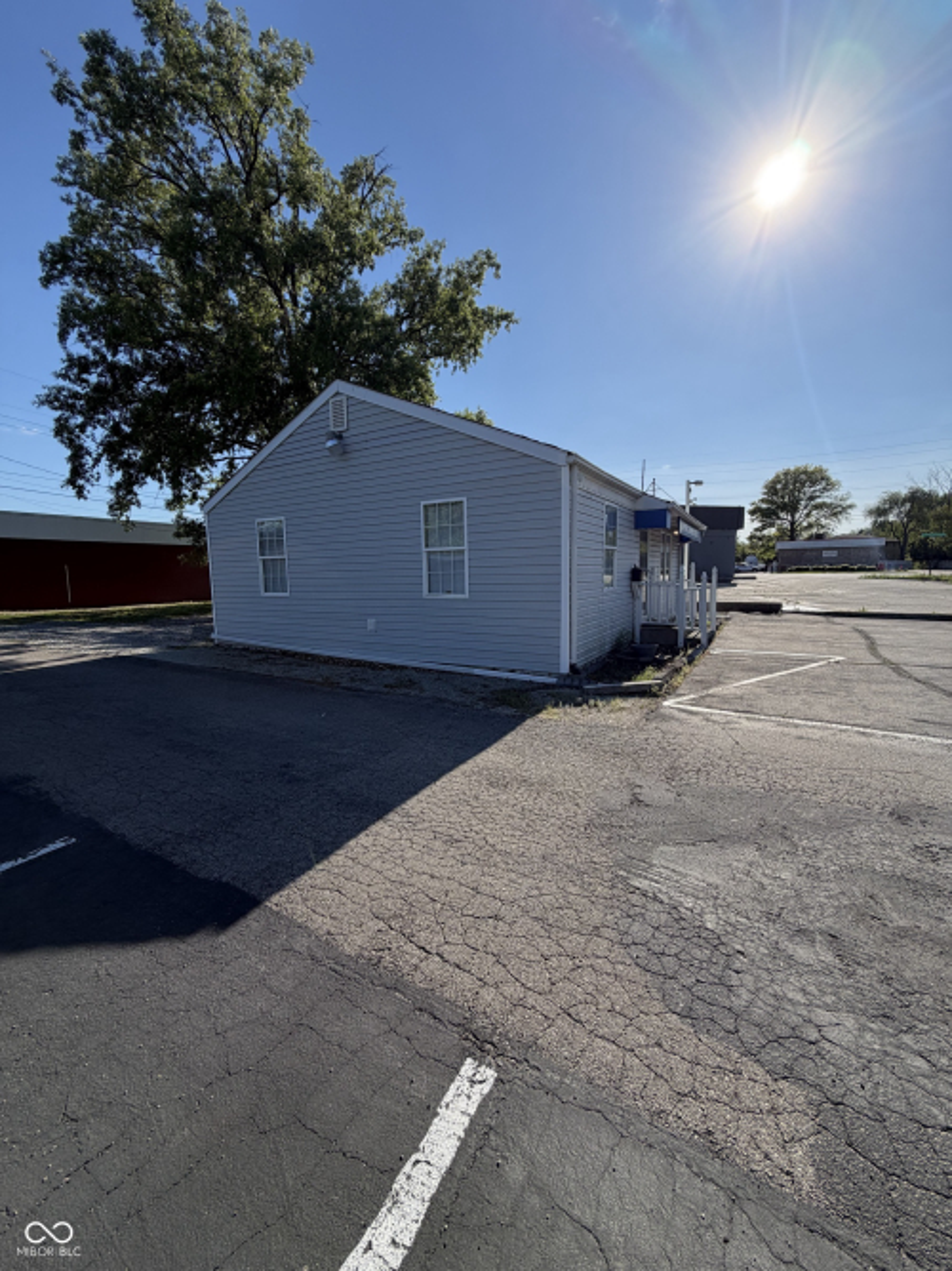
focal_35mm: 14
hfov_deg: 85.7
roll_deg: +0.6
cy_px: 636
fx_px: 514
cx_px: 476
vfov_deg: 102.1
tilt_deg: -5.5
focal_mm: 2.22
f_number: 2.2
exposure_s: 1/1033
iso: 25
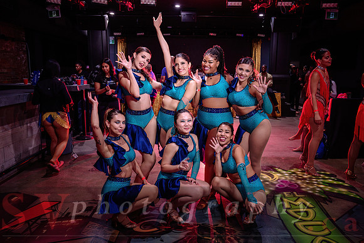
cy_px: 125
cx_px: 189
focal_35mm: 30
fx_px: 300
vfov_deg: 44.1
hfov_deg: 62.5
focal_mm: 28.5
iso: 1000
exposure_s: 1/60
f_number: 4.5
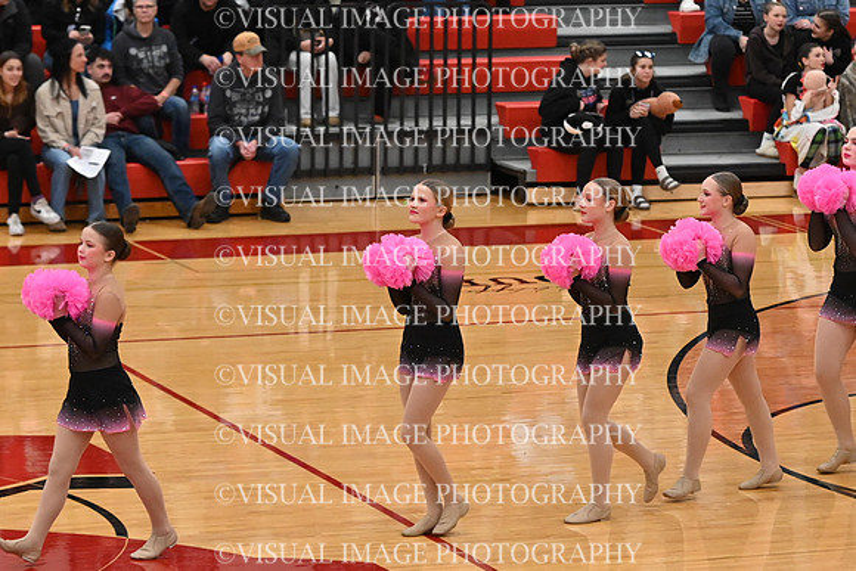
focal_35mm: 168
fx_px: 3995
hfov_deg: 12.2
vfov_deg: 8.2
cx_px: 428
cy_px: 286
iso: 8000
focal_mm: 112
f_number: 4
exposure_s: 1/400
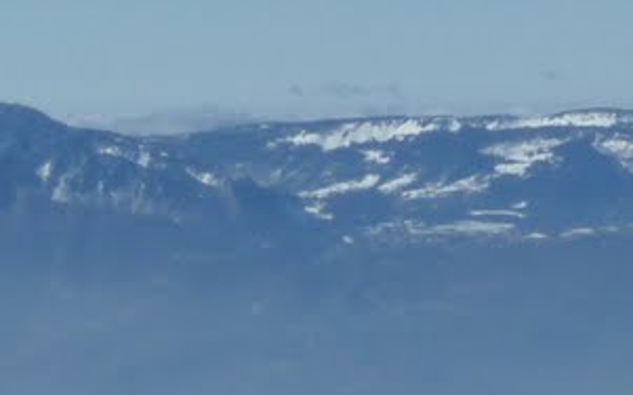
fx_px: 5450
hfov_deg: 6.6
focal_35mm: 316
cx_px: 538
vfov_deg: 4.1
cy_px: 803
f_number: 5.6
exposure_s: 1/640
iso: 125
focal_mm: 9.9
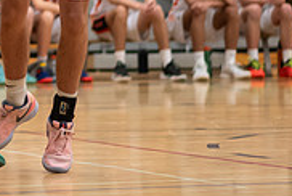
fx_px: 2705
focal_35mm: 333
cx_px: -182
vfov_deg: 4.1
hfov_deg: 6.1
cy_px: -129
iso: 2500
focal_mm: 85
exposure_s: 1/1000
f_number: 1.8
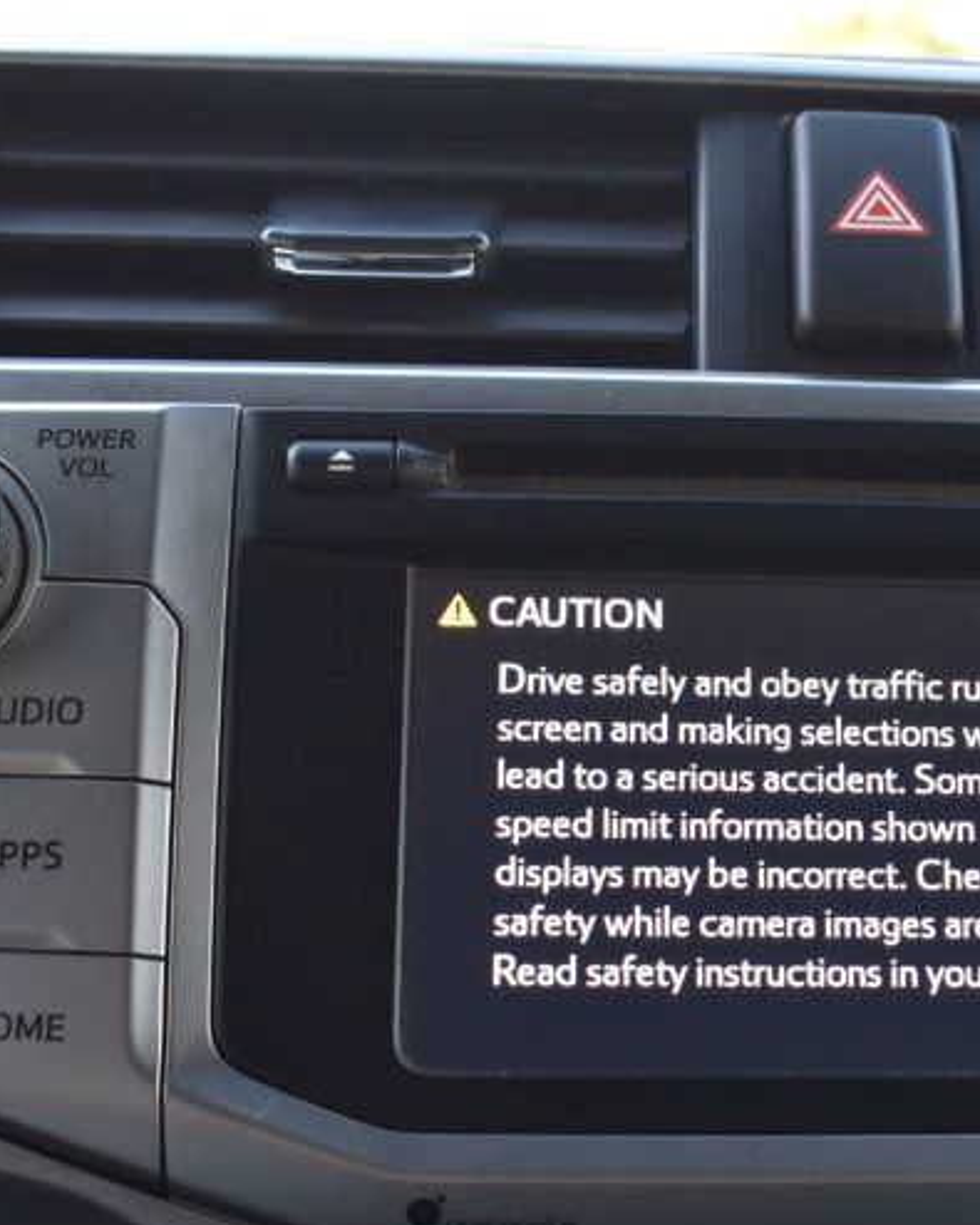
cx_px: 903
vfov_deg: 26.9
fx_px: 2539
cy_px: 838
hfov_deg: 21.3
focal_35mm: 70
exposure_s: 1/15
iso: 560
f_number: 6.3
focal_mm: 24
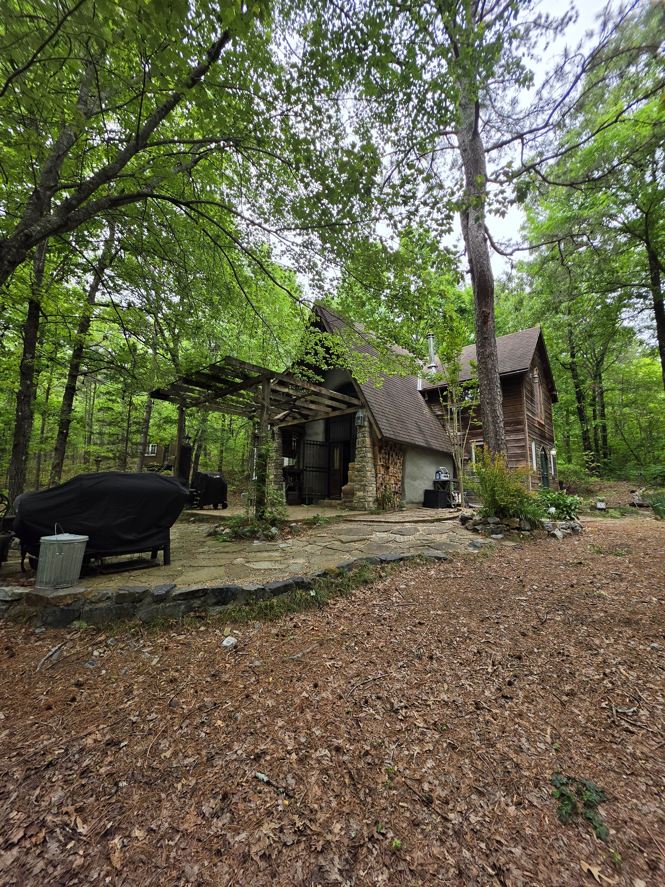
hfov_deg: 89.9
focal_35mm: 13
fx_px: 333
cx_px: 332
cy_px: 444
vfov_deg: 106.2
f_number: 1.9
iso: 32
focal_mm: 2.2
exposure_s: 1/424
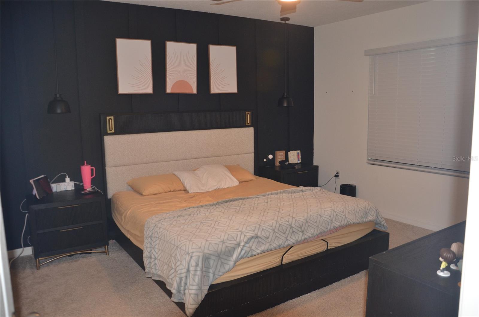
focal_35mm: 27
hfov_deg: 67.5
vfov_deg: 47.7
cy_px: 158
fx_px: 358
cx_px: 240
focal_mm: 18
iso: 800
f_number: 3.5
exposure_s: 1/60
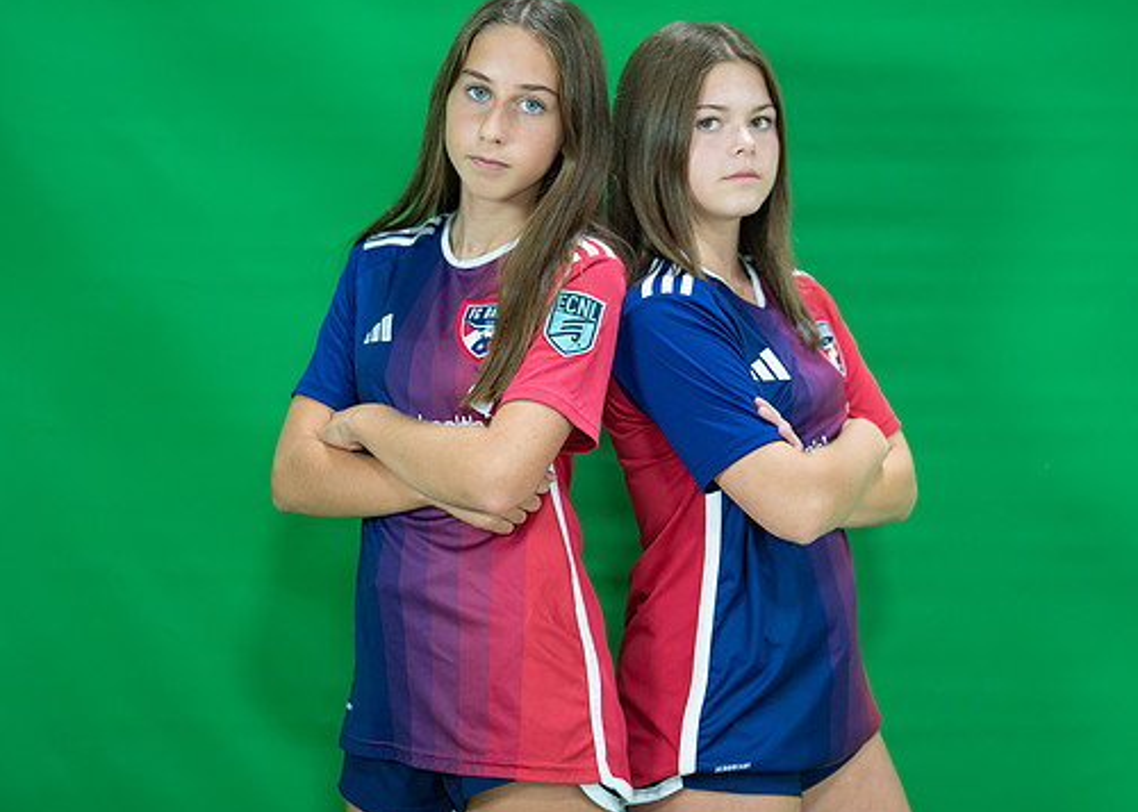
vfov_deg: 19.3
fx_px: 2391
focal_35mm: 74
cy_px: 355
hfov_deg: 26.8
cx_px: 607
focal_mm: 50
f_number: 1.2
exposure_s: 1/500
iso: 400
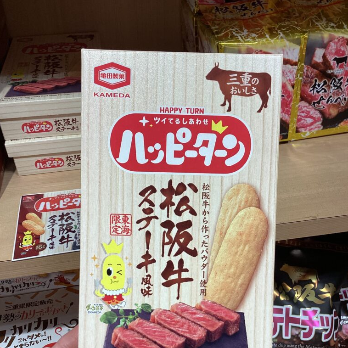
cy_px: 212
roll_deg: +0.2
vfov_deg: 44.6
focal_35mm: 37
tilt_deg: -40.4
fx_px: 421
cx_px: 174
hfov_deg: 44.9
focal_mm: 3.3
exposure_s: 1/100
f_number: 2.4
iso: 40
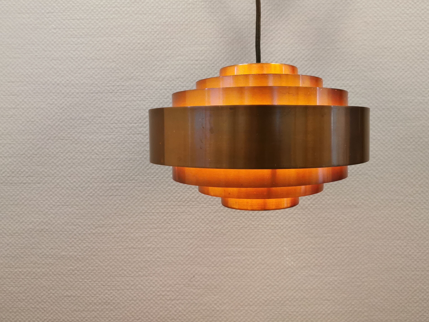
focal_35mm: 32
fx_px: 397
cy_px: 139
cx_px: 242
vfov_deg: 44.1
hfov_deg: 56.6
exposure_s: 1/50
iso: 250
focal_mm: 5.56
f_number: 1.6
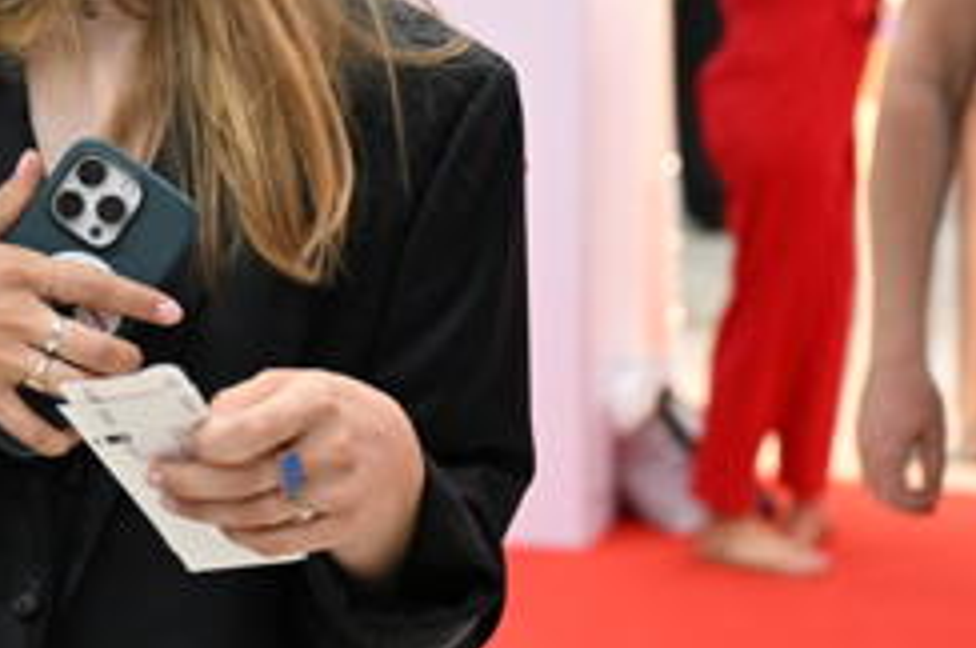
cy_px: 236
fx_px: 3222
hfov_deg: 16.6
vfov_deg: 11.5
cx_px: -136
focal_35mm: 119
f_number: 2.8
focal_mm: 42
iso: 5000
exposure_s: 1/250
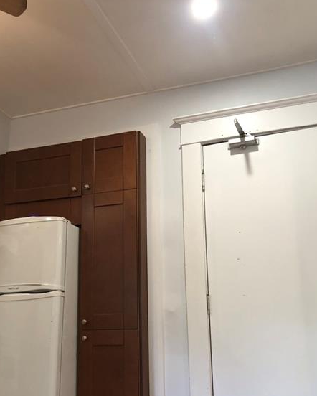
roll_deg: +0.3
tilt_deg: +11.4
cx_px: 131
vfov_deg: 47.5
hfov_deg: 39.1
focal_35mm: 38
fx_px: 445
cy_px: 245
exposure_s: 1/20
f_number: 1.8
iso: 40
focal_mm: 4
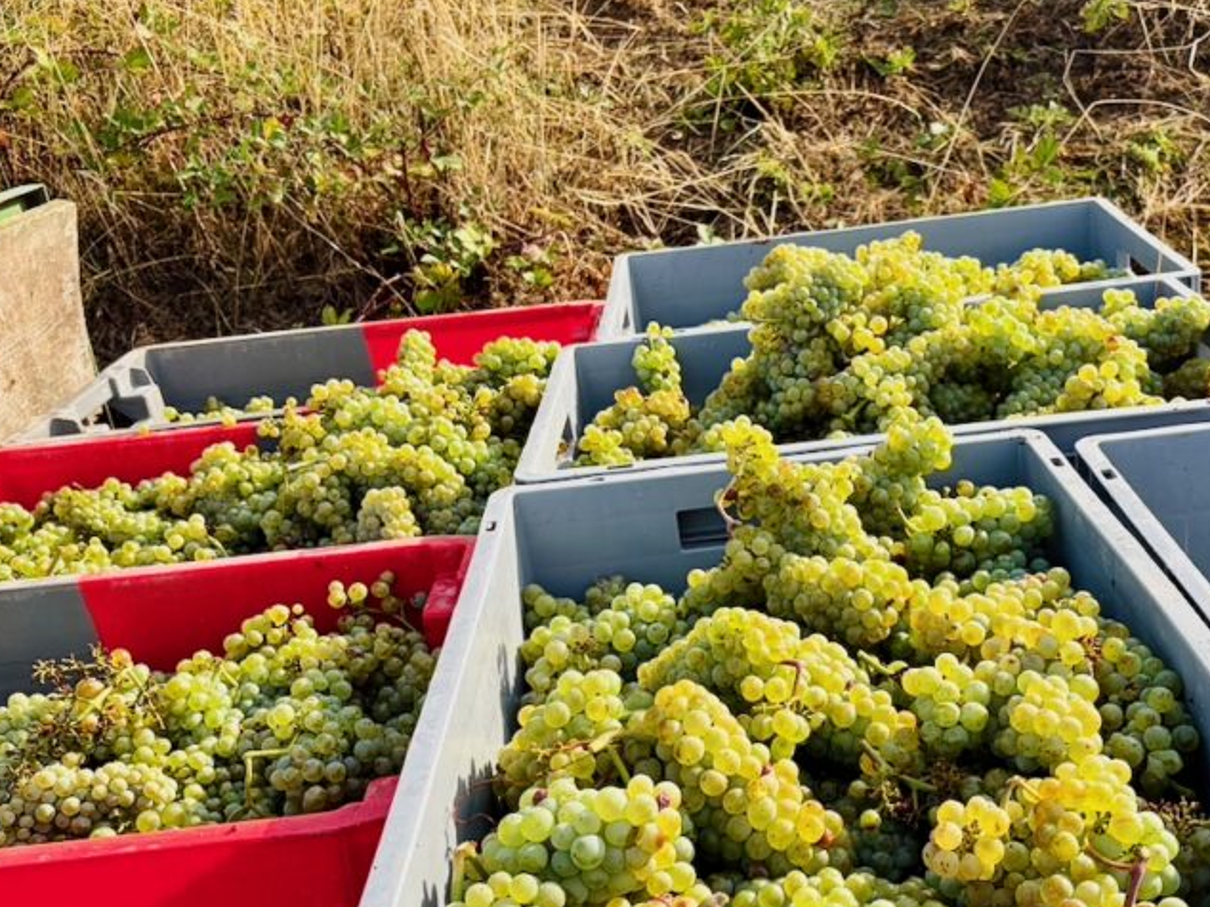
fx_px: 1468
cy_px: 506
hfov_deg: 44.4
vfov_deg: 34.3
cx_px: 765
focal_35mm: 42
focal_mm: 5.96
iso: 50
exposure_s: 1/1032
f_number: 1.6
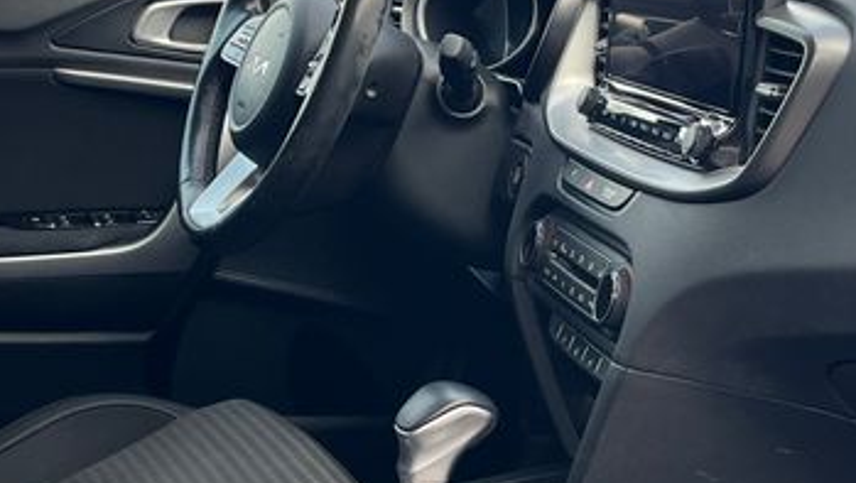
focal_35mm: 83
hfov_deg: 25.6
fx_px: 1885
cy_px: 282
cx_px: 373
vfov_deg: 14.6
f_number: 1.6
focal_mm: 5.1
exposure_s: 1/121
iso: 40
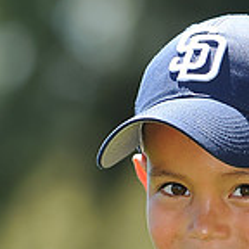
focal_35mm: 685
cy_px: 301
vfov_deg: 2.6
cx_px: 182
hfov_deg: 2.6
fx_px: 5575
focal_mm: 200
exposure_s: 1/500
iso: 200
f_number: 4.5
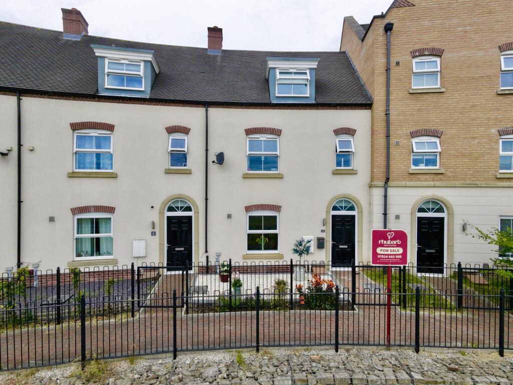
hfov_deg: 94.5
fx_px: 237
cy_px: 192
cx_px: 256
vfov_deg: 78.1
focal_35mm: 16
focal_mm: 3.05
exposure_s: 1/800
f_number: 2.2
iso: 230
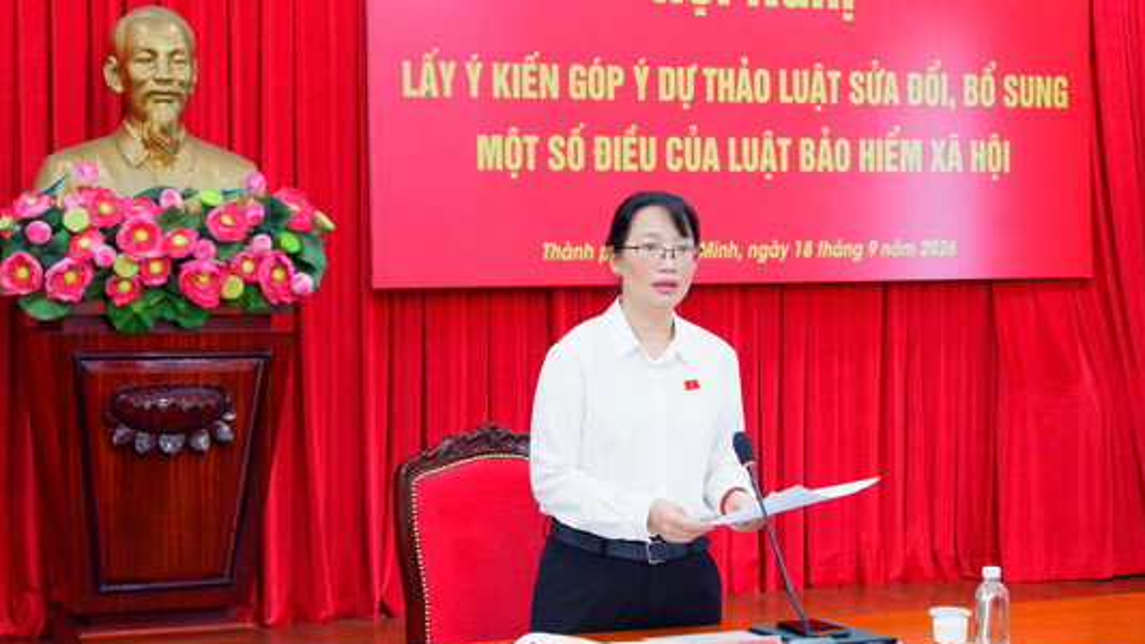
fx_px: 2126
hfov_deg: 30.1
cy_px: 301
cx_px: 576
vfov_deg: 17.2
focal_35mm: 70
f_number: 4
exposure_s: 1/56
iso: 3200
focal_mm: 44.7
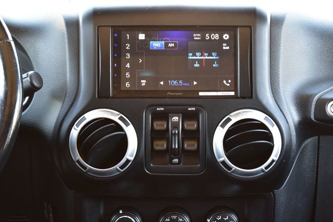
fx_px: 800
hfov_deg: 23.5
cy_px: 108
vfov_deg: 15.8
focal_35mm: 87
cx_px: 164
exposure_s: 1/15
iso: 560
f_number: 6.3
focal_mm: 55
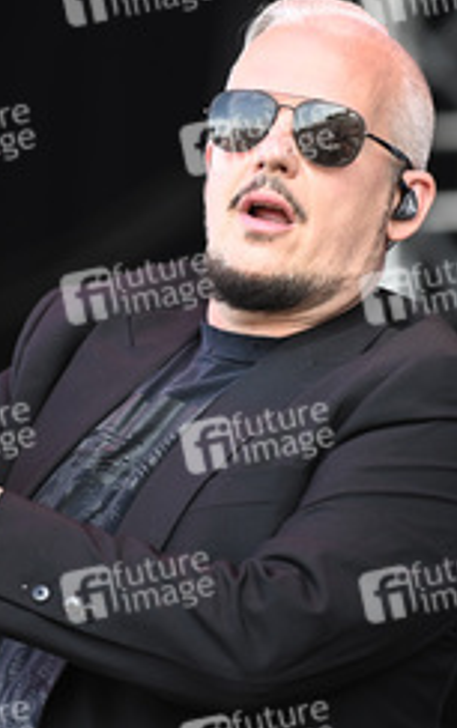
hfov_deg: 3.5
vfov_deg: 5.6
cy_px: 364
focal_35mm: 376
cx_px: 178
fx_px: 7475
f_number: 2.8
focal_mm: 200
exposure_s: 1/400
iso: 320
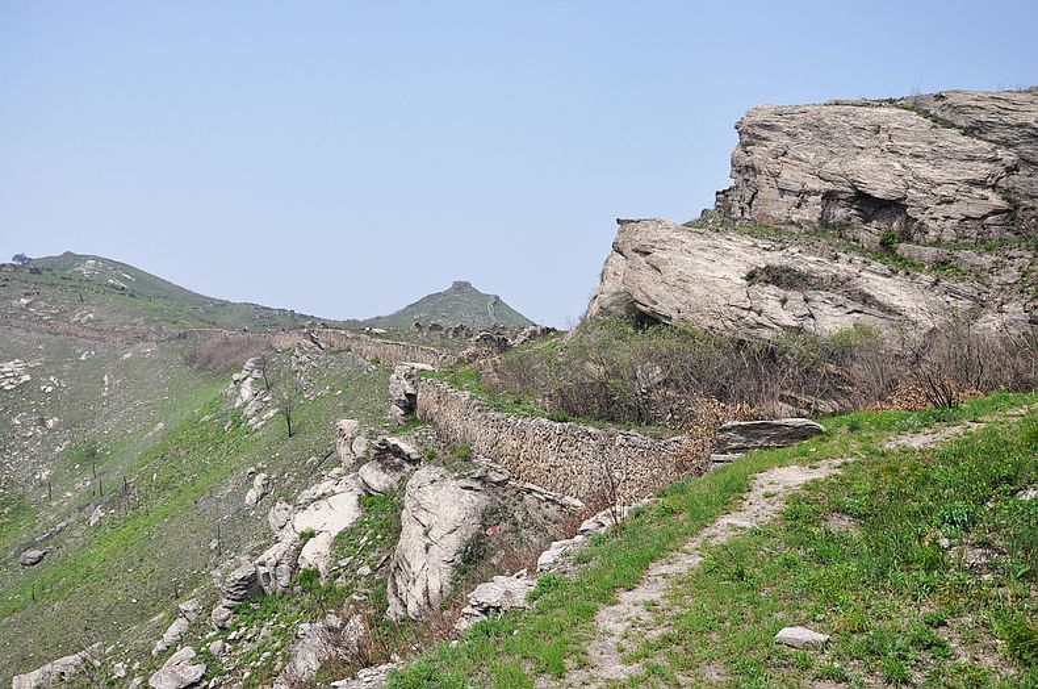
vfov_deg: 47.8
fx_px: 777
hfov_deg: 67.5
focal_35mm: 27
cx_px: 519
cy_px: 344
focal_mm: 18
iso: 400
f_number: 5.6
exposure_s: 1/1600
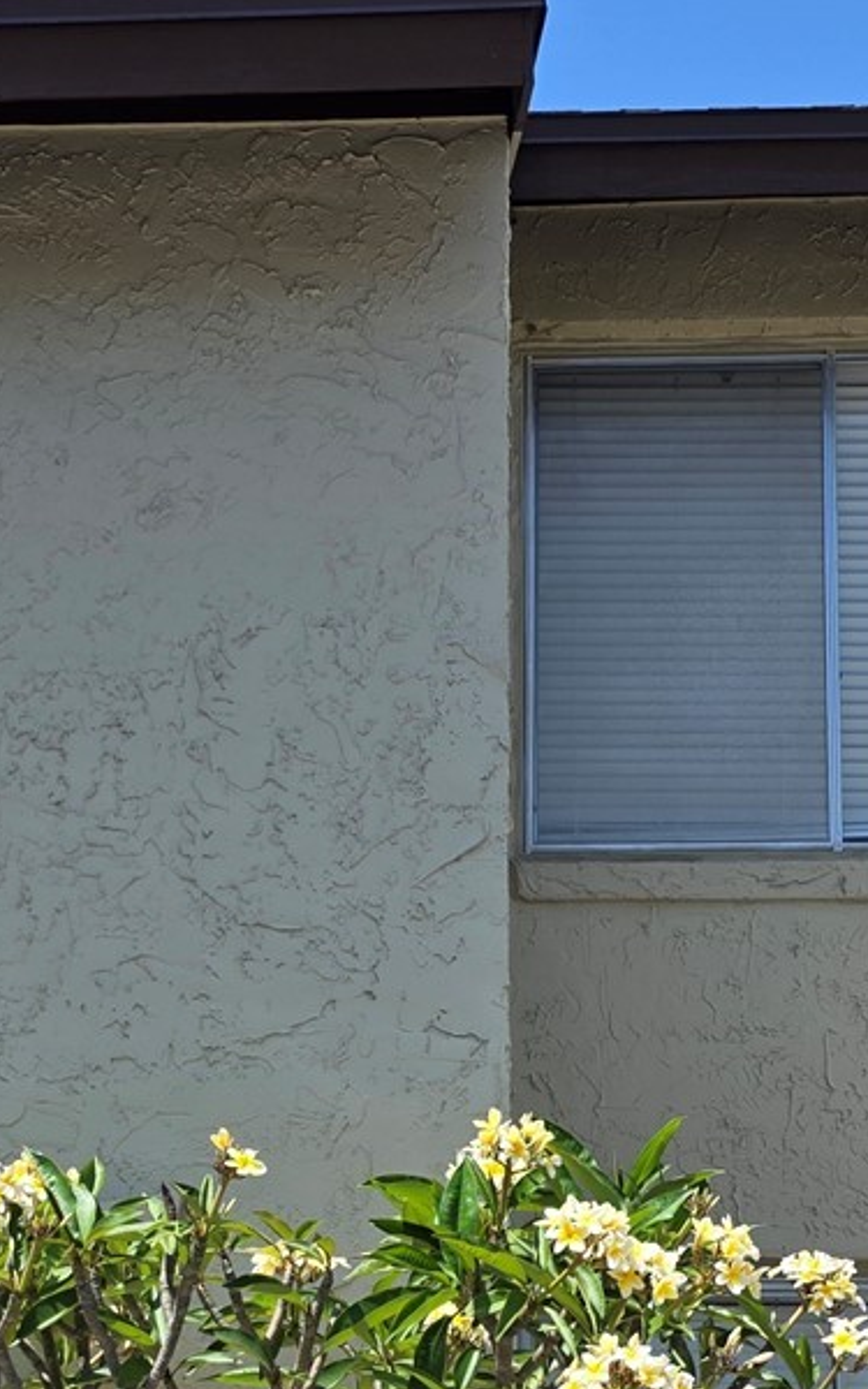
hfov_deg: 19.9
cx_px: 280
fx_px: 2460
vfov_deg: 30.4
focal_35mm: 65
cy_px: 1188
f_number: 1.7
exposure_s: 1/3972
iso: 80
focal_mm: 6.3
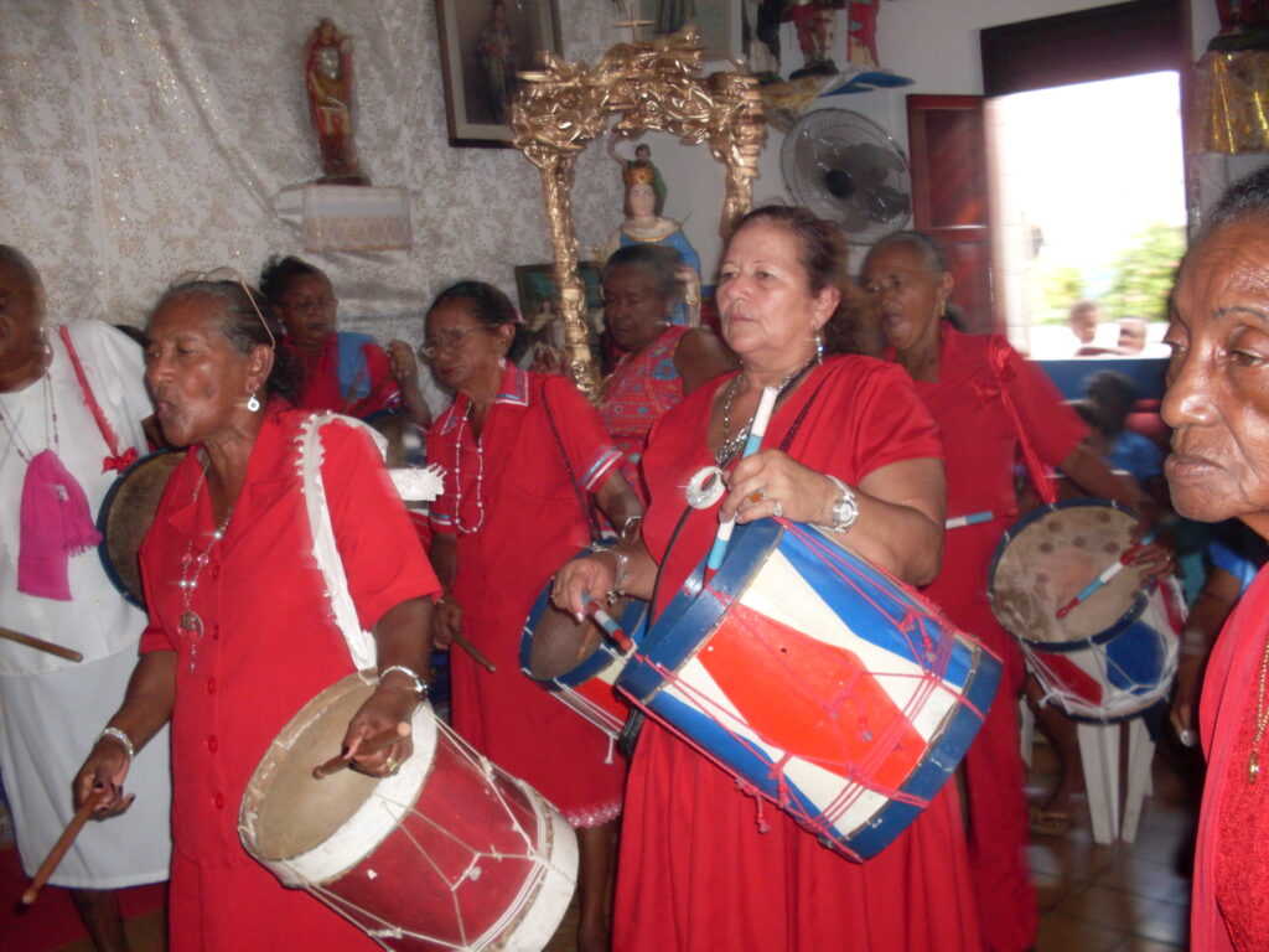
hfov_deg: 49.0
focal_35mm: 38
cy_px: 476
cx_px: 634
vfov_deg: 37.7
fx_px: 1393
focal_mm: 6.3
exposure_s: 1/45
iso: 160
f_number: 2.8
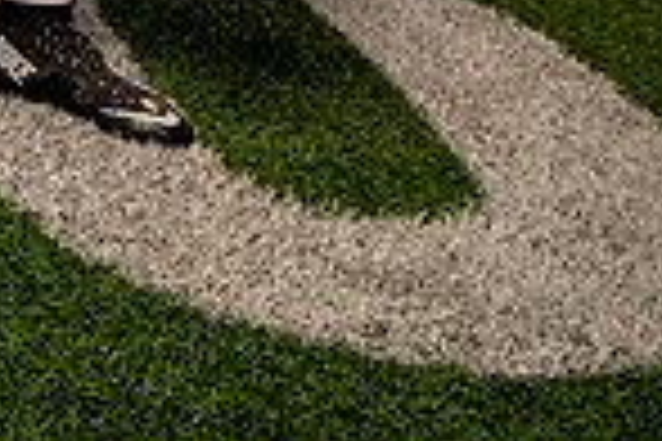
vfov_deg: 12.8
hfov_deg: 23.3
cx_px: 131
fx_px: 1581
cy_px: -567
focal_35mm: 86
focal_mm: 28
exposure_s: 1/500
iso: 200
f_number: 5.6
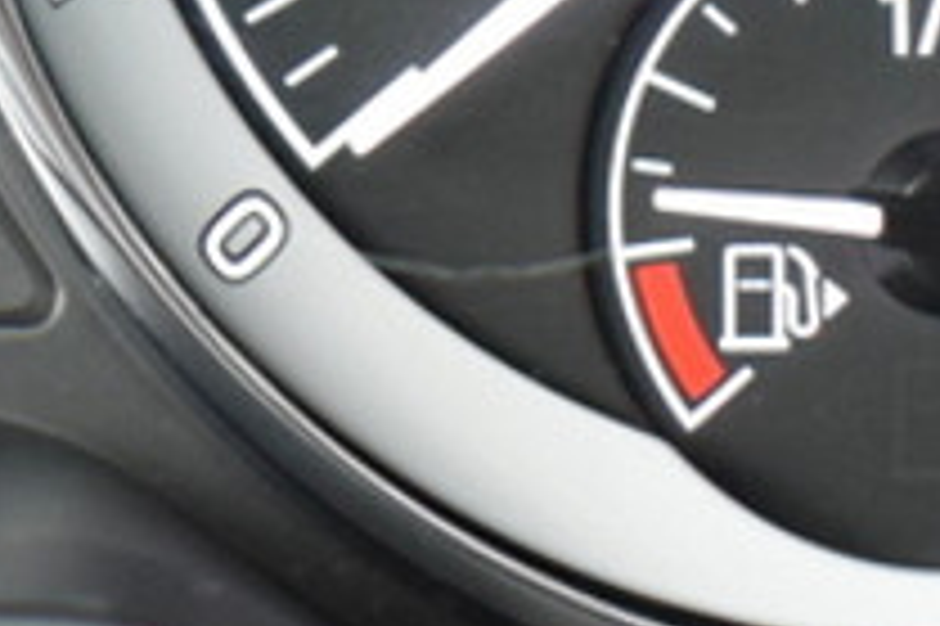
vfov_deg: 5.1
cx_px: -904
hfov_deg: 7.6
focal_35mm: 261
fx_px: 6809
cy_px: -700
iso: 1000
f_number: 4
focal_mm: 26
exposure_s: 1/60
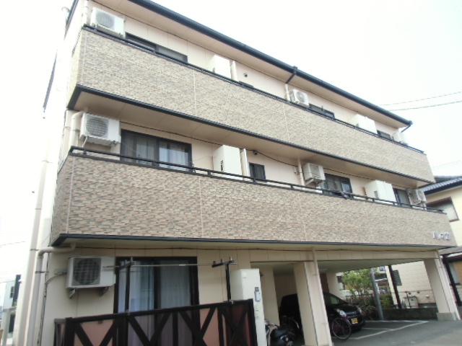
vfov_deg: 56.8
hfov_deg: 71.6
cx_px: 231
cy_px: 173
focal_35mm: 24
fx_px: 320
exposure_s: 1/160
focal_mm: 4.24
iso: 64
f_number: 3
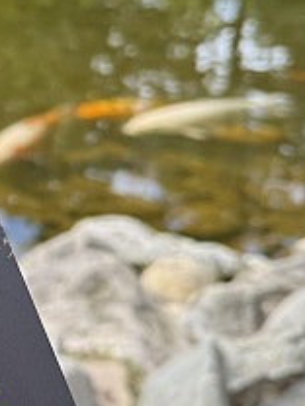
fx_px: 905
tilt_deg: -22.0
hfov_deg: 16.9
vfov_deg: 25.2
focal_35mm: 77
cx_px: -182
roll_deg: -0.9
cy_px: 142
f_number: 1.78
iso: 80
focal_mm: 6.76
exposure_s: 1/1046
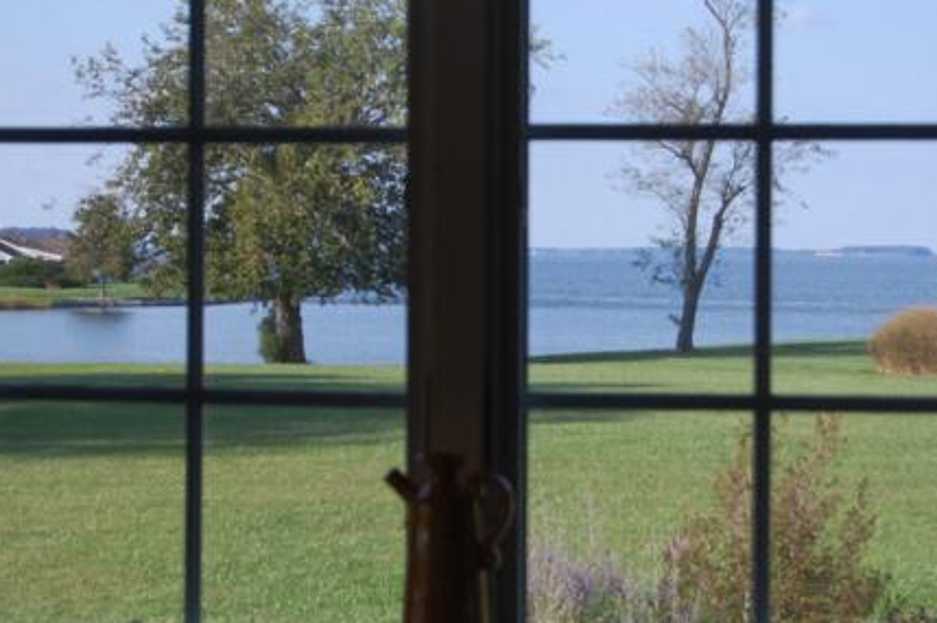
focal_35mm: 112
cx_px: 585
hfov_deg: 18.3
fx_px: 2912
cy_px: 293
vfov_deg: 12.2
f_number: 6.3
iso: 200
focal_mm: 50
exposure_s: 1/160
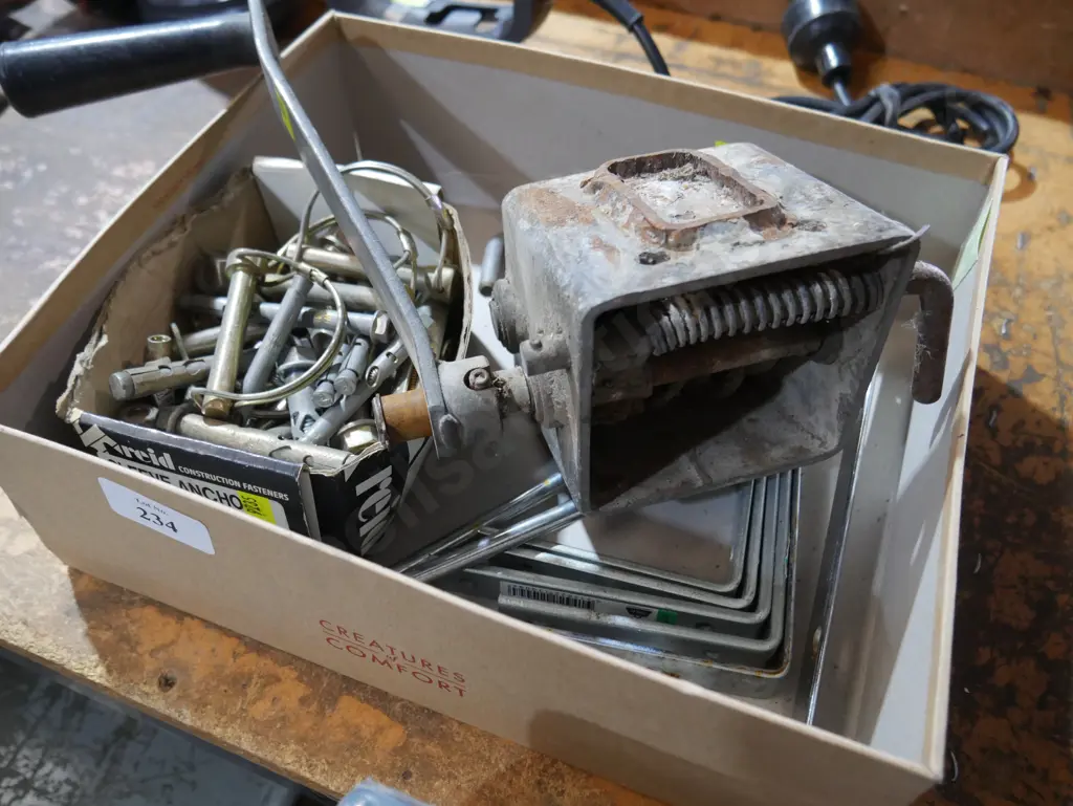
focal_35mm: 28
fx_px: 868
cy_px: 403
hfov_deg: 63.4
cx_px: 536
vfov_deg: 49.8
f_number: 3.5
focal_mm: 14
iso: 1000
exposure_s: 1/60
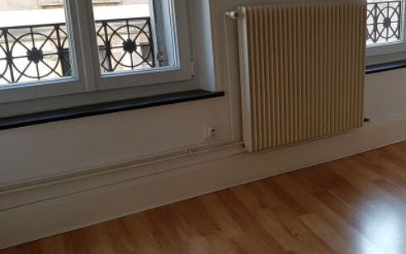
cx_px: 335
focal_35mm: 56
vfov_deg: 23.2
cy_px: 140
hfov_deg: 34.9
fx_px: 620
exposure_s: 1/100
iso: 50
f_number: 1.7
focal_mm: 4.2
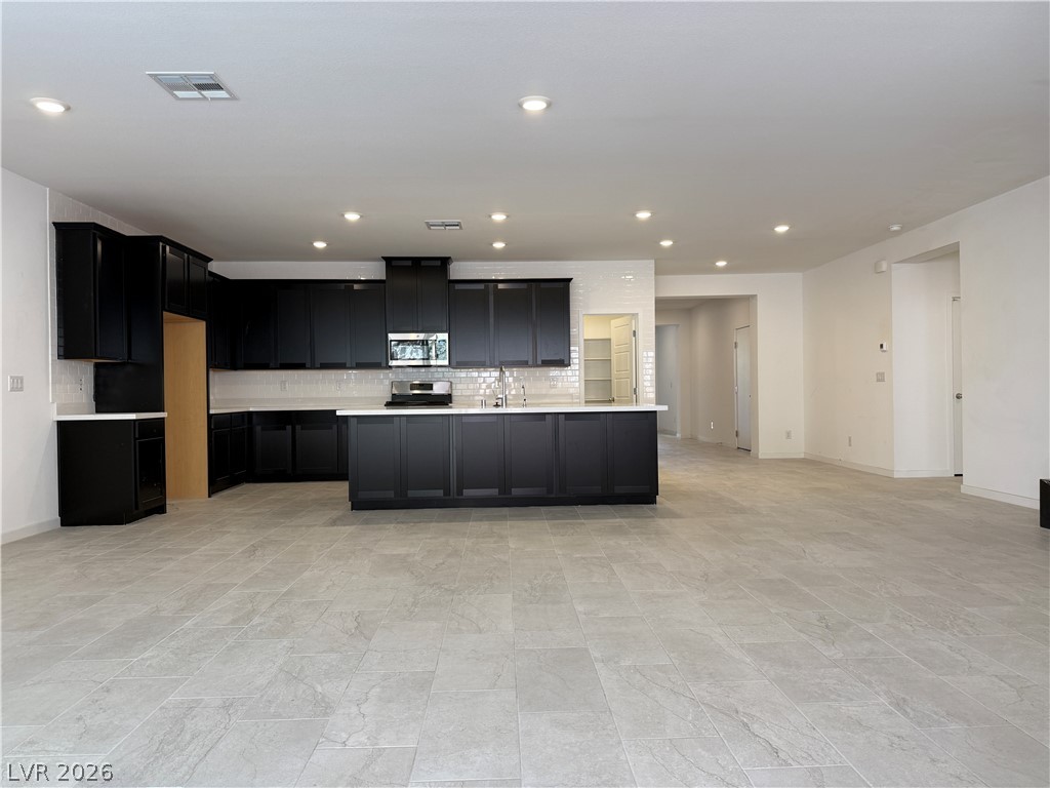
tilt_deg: +0.2
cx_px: 525
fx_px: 728
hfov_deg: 71.6
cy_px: 394
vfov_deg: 56.8
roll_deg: +0.4
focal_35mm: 24
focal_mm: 6.76
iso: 125
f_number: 1.78
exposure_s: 1/120
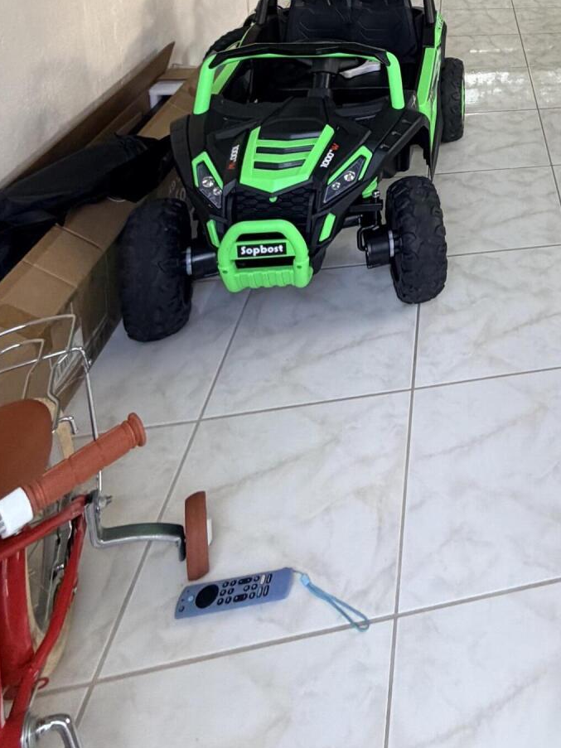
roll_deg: -3.8
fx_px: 670
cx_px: 612
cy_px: -37
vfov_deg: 46.4
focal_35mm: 31
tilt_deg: -15.2
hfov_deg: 38.0
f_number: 2.2
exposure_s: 1/121
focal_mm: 2.22
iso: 160
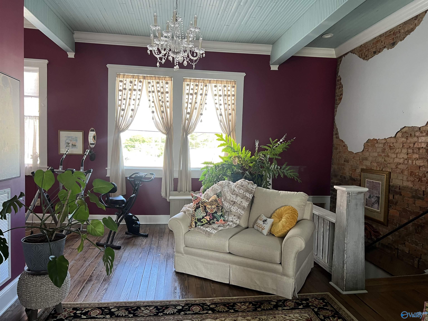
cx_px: 214
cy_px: 160
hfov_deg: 67.3
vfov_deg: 53.1
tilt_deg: -2.2
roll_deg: -1.4
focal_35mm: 26
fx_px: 321
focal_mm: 5.7
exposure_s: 1/79
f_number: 1.5
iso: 125
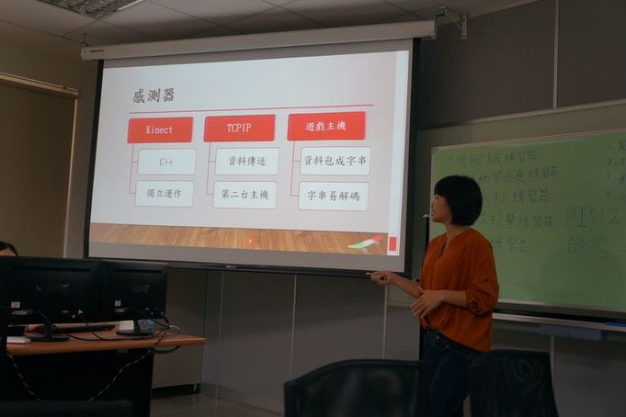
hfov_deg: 48.5
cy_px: 208
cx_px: 305
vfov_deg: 33.4
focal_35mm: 40
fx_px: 696
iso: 640
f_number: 4
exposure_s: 1/160
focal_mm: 26
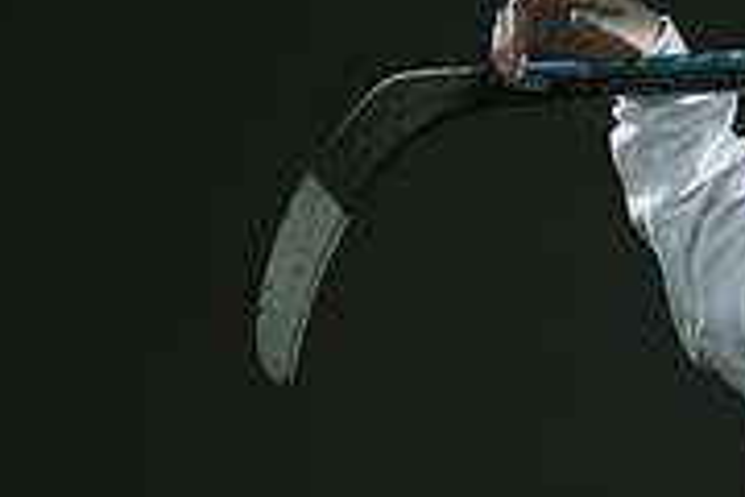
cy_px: 182
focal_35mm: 338
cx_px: 940
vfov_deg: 4.1
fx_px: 6994
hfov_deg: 6.1
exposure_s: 1/250
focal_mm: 92
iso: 160
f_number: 5.6
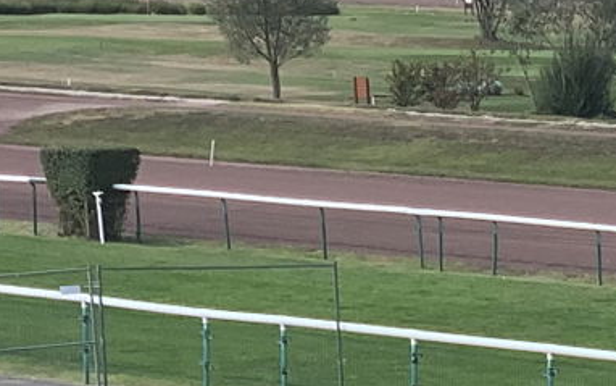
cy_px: 766
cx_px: 1285
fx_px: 4652
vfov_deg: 4.7
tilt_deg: -9.3
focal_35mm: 277
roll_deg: -2.0
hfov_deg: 7.3
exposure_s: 1/480
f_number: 2.4
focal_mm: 6
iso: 16
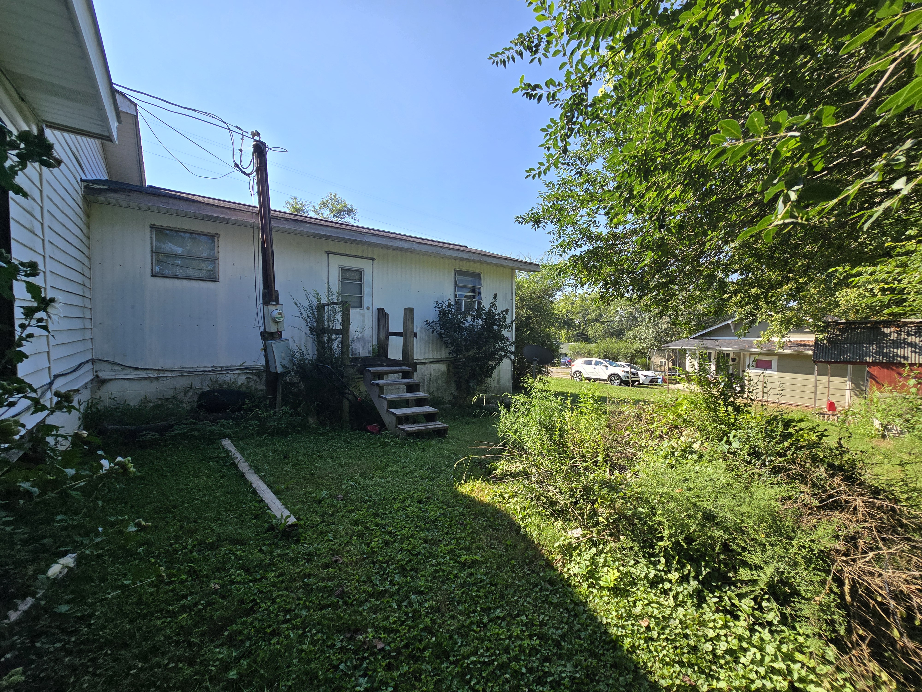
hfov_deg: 106.2
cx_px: 461
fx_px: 346
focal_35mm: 13
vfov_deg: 89.9
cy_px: 346
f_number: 2.2
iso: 50
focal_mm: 2.2
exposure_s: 1/1354
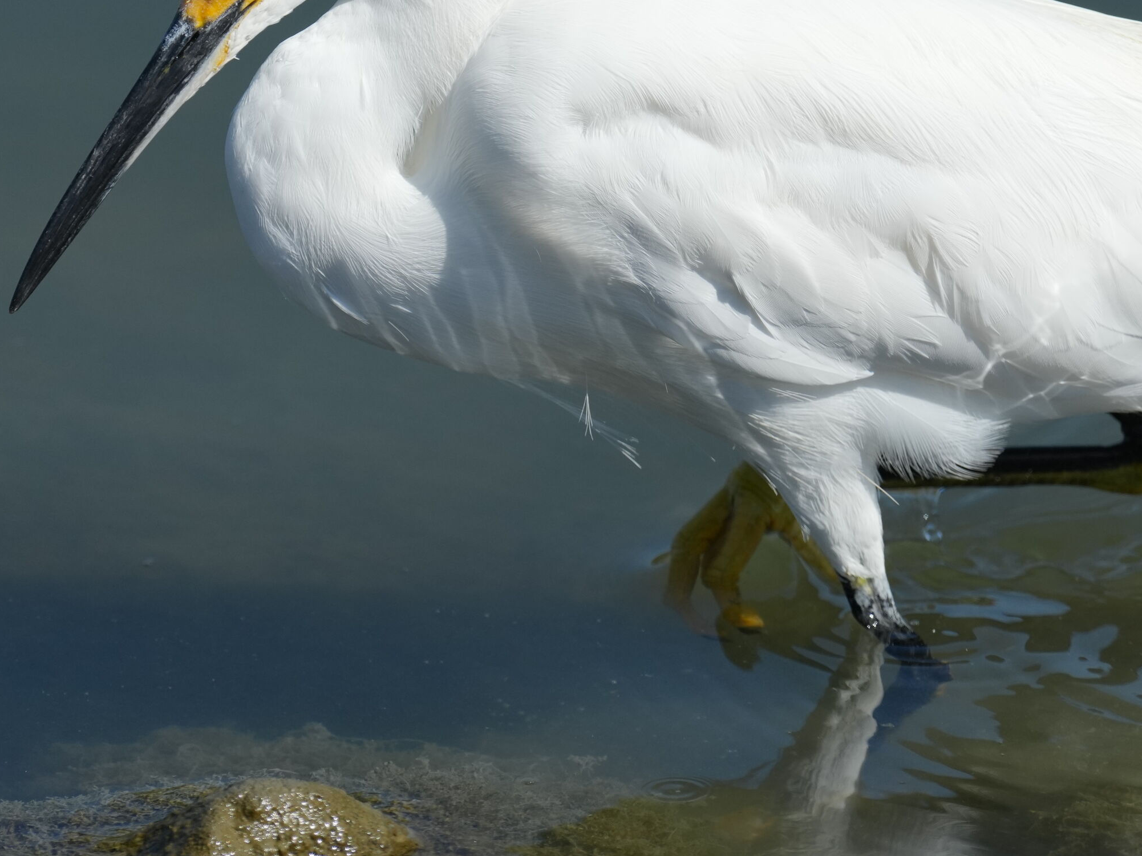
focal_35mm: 1162
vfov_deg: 1.3
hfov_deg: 1.7
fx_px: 38330
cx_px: 487
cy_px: 242
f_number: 6.3
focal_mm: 560
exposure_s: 1/2500
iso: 500
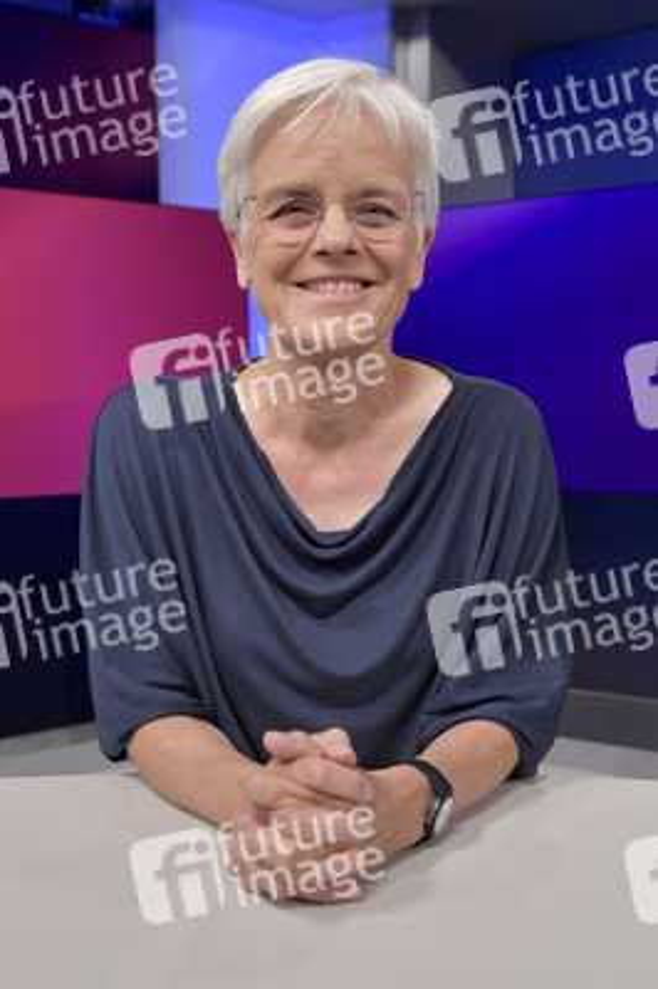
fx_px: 989
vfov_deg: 53.2
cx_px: 329
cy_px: 494
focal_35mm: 36
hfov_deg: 36.8
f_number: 6.3
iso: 2500
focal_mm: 36
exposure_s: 1/200
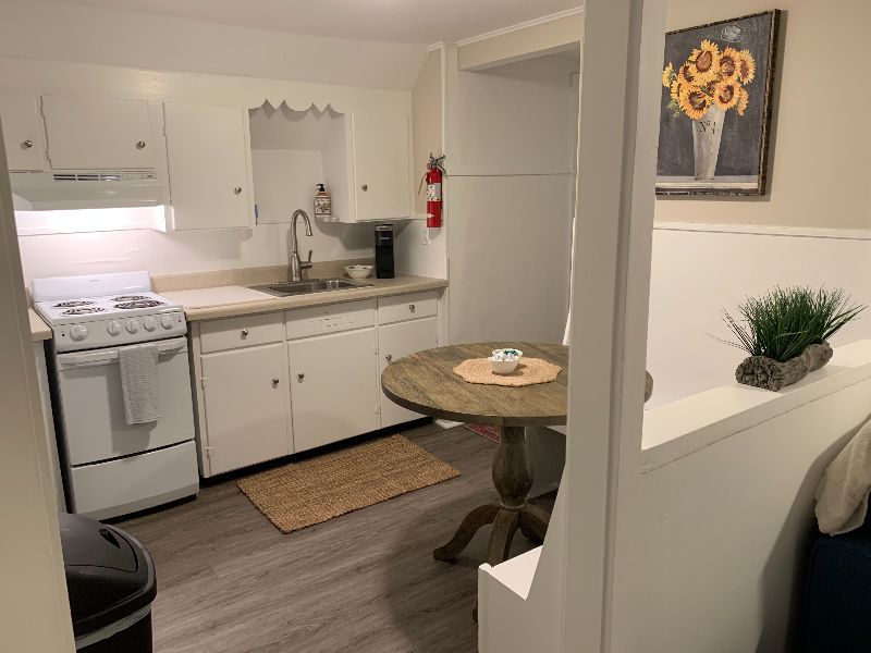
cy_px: 326
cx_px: 436
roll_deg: +1.6
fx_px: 654
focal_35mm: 26
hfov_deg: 67.3
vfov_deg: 53.1
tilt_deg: -11.7
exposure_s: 1/60
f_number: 1.8
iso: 200
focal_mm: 4.25
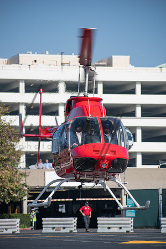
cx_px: 83
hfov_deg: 6.1
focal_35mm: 225
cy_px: 124
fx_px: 1556
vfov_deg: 9.1
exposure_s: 1/1000
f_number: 5
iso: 100
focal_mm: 150
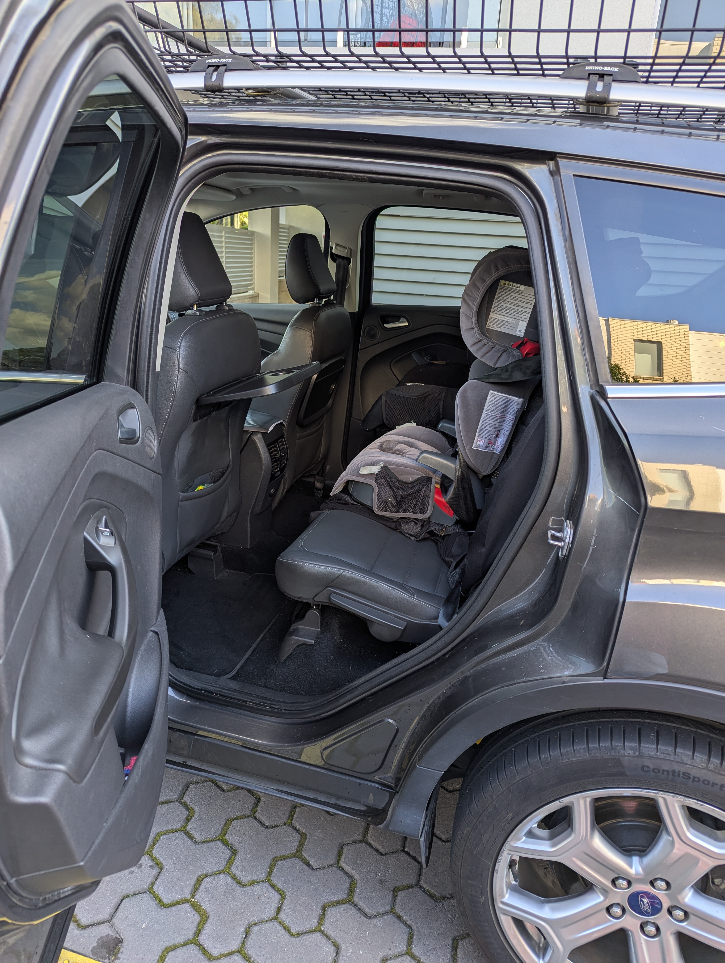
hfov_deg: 56.9
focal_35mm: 24
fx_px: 669
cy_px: 482
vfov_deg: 71.5
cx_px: 362
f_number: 1.85
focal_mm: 6.81
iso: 48
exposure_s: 1/159
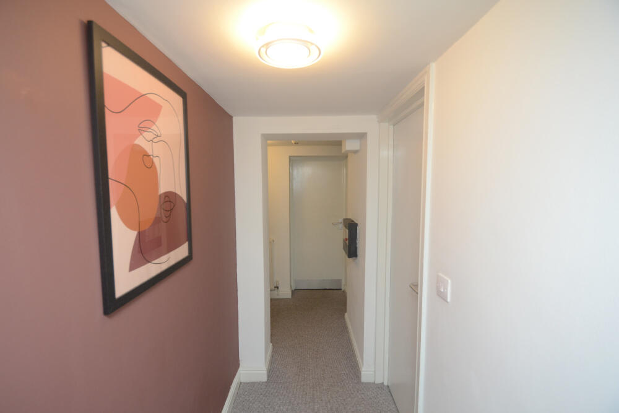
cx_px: 310
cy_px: 206
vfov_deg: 77.3
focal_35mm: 15
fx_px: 258
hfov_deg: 100.4
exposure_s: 1/200
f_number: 3.5
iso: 400
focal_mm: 10
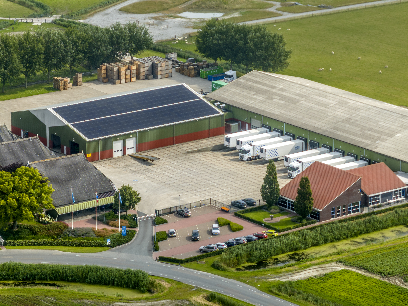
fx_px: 1957
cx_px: 204
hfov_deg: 11.9
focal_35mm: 166
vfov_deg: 8.9
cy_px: 153
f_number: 3.4
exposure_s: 1/320
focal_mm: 30.71
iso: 100
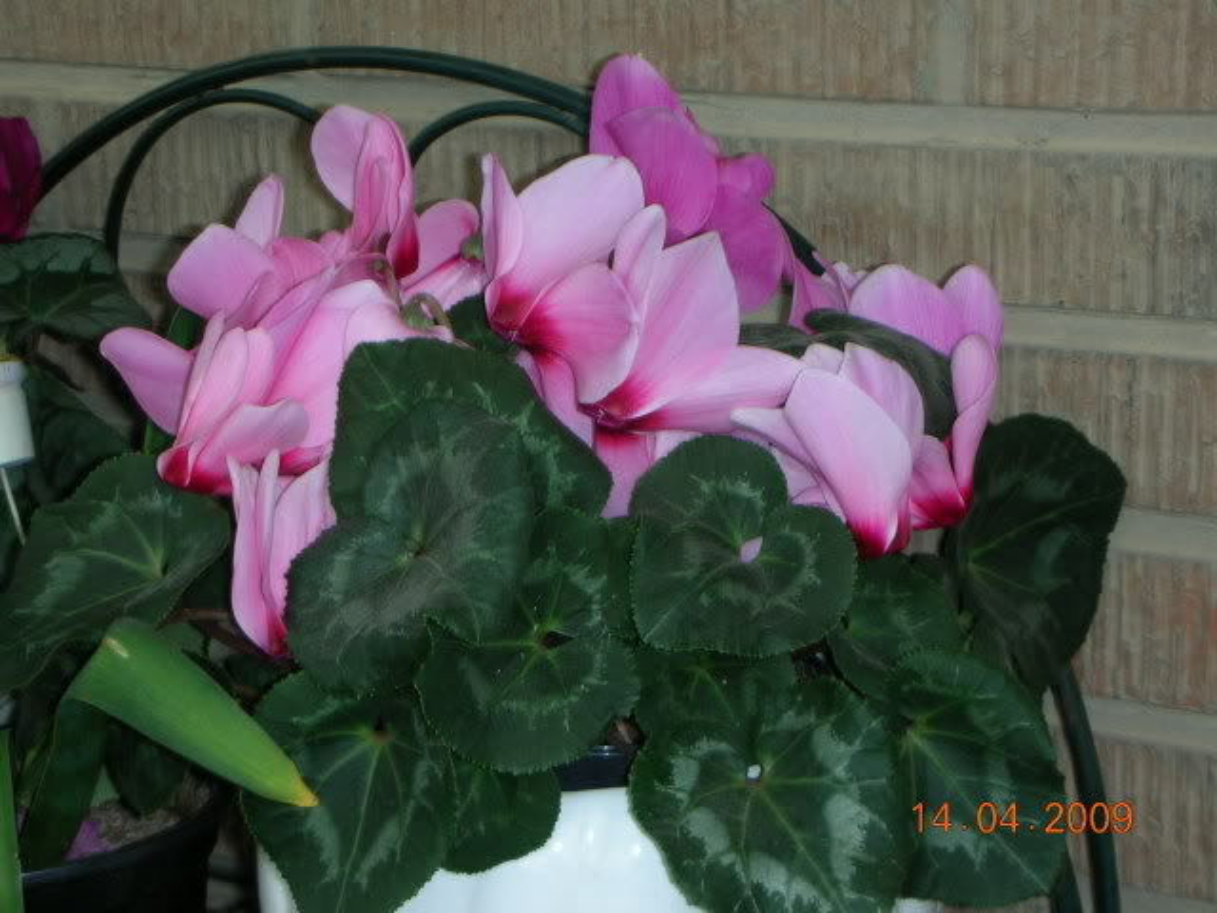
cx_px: 608
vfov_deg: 17.2
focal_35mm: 86
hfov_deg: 22.8
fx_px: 3024
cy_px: 456
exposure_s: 1/120
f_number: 4.8
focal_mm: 14.3
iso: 50
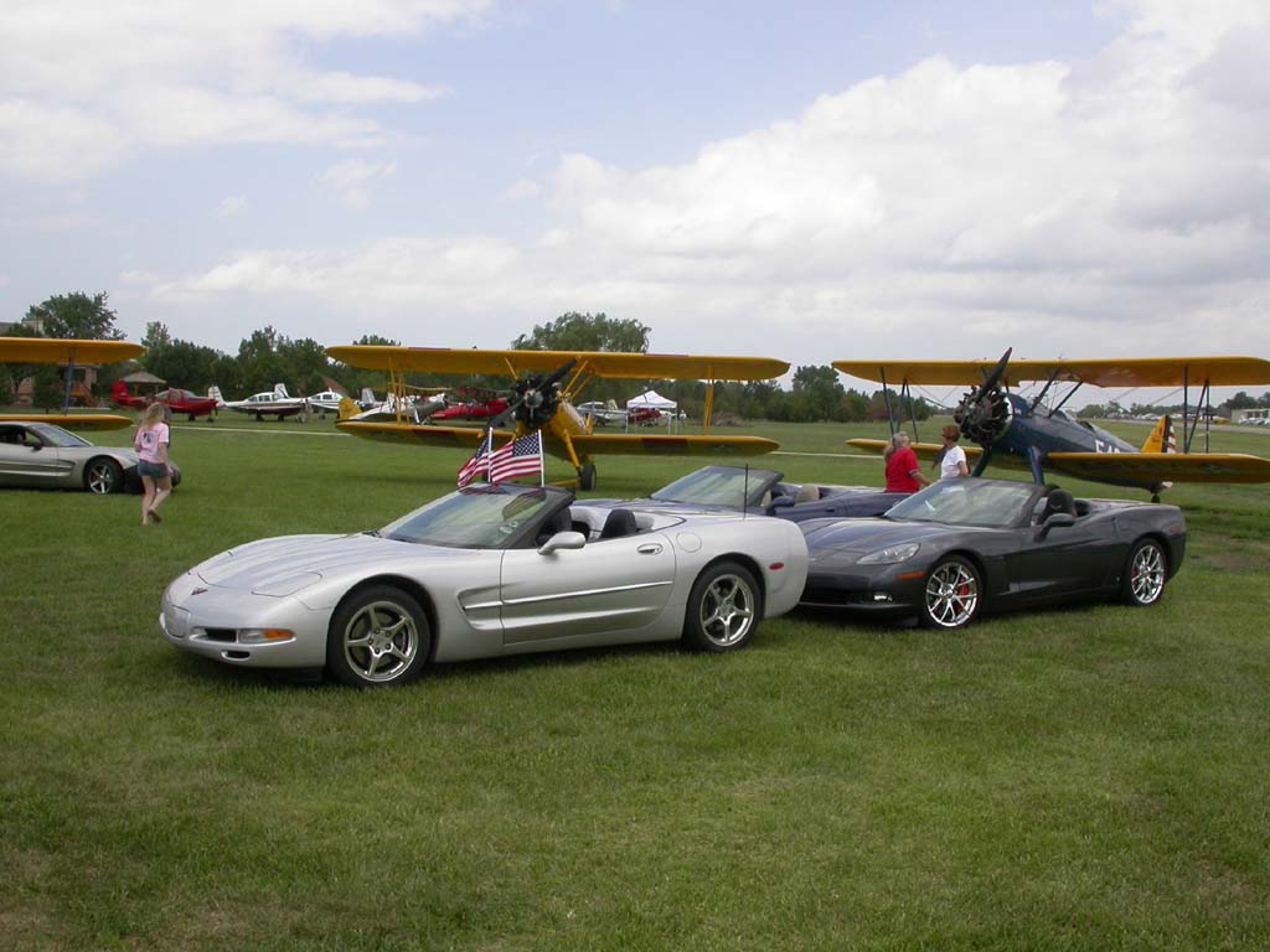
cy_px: 476
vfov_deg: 37.7
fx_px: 1394
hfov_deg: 49.0
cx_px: 635
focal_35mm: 38
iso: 100
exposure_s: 1/298
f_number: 7.5
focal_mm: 7.85
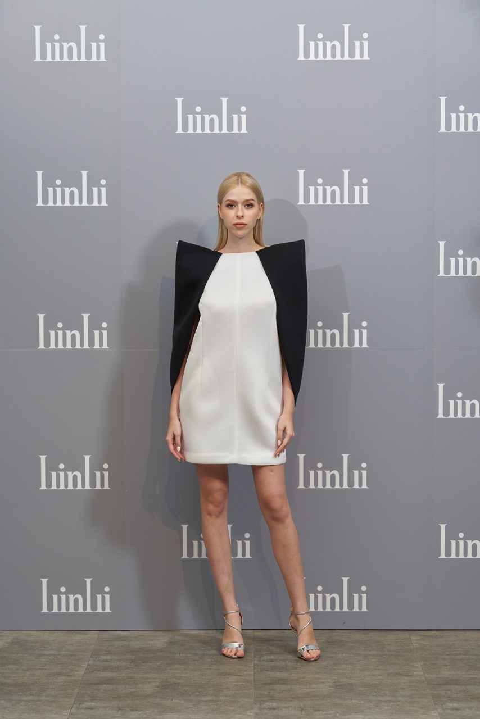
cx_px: 240
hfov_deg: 16.3
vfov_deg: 24.2
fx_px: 1679
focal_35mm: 84
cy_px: 360
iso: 250
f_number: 7.1
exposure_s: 1/100
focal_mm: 84
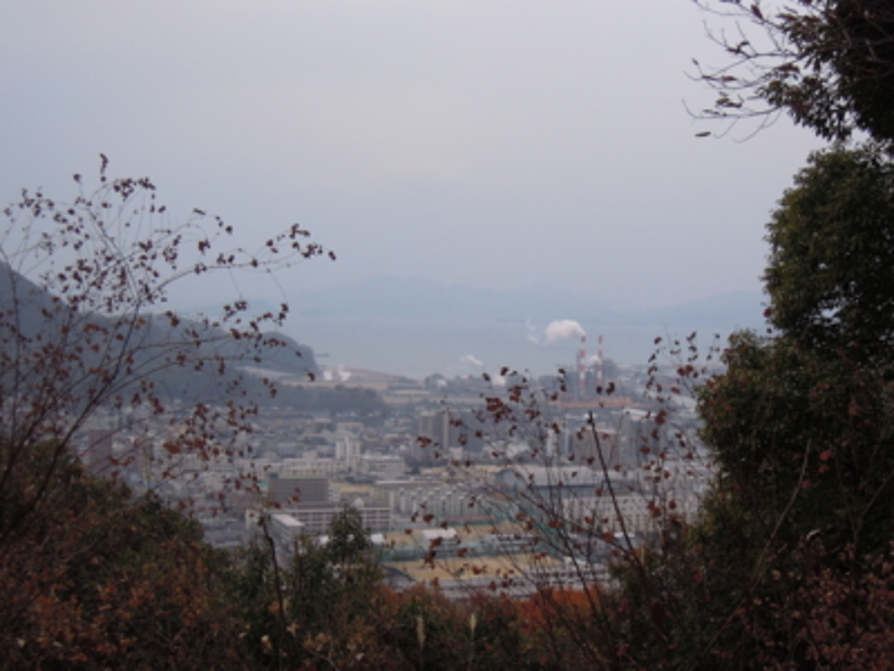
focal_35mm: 55
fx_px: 1420
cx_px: 447
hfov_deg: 34.9
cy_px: 336
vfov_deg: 26.6
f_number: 4
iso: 160
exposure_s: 1/640
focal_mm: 9.9
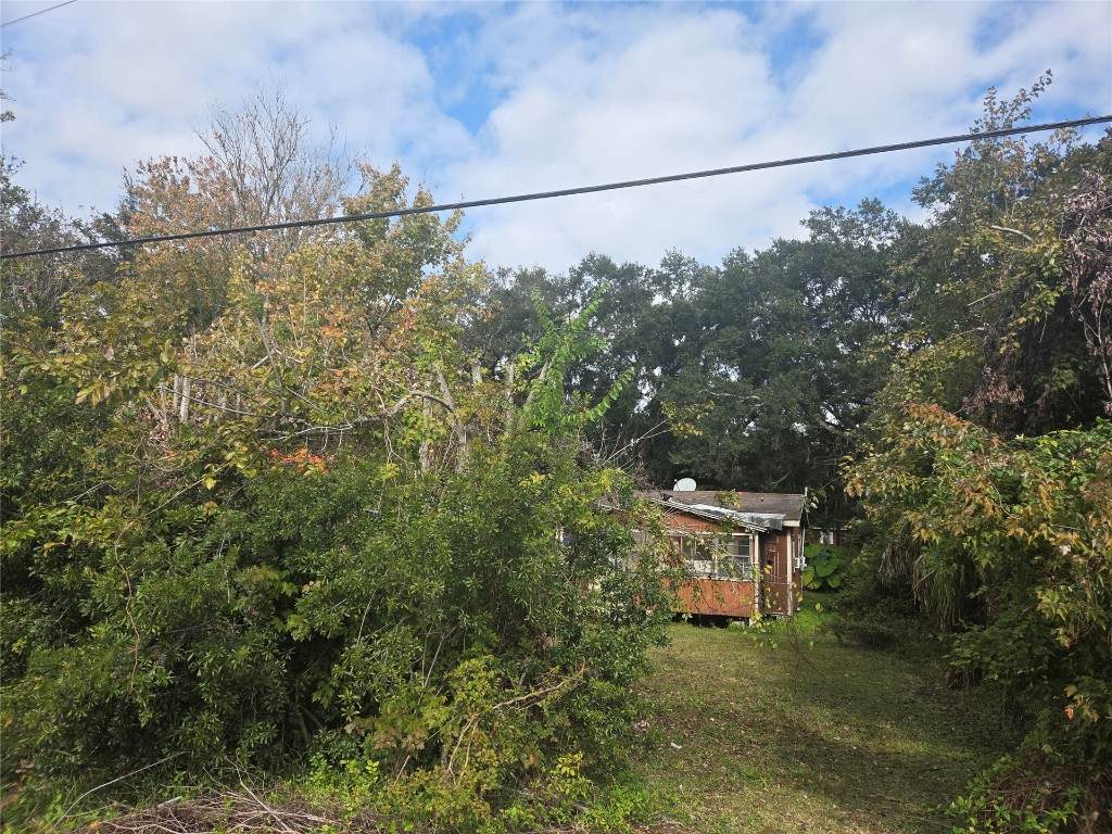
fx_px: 739
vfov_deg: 58.9
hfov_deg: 73.9
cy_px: 417
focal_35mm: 23
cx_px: 556
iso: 80
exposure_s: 1/2820
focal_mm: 5.4
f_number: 1.8
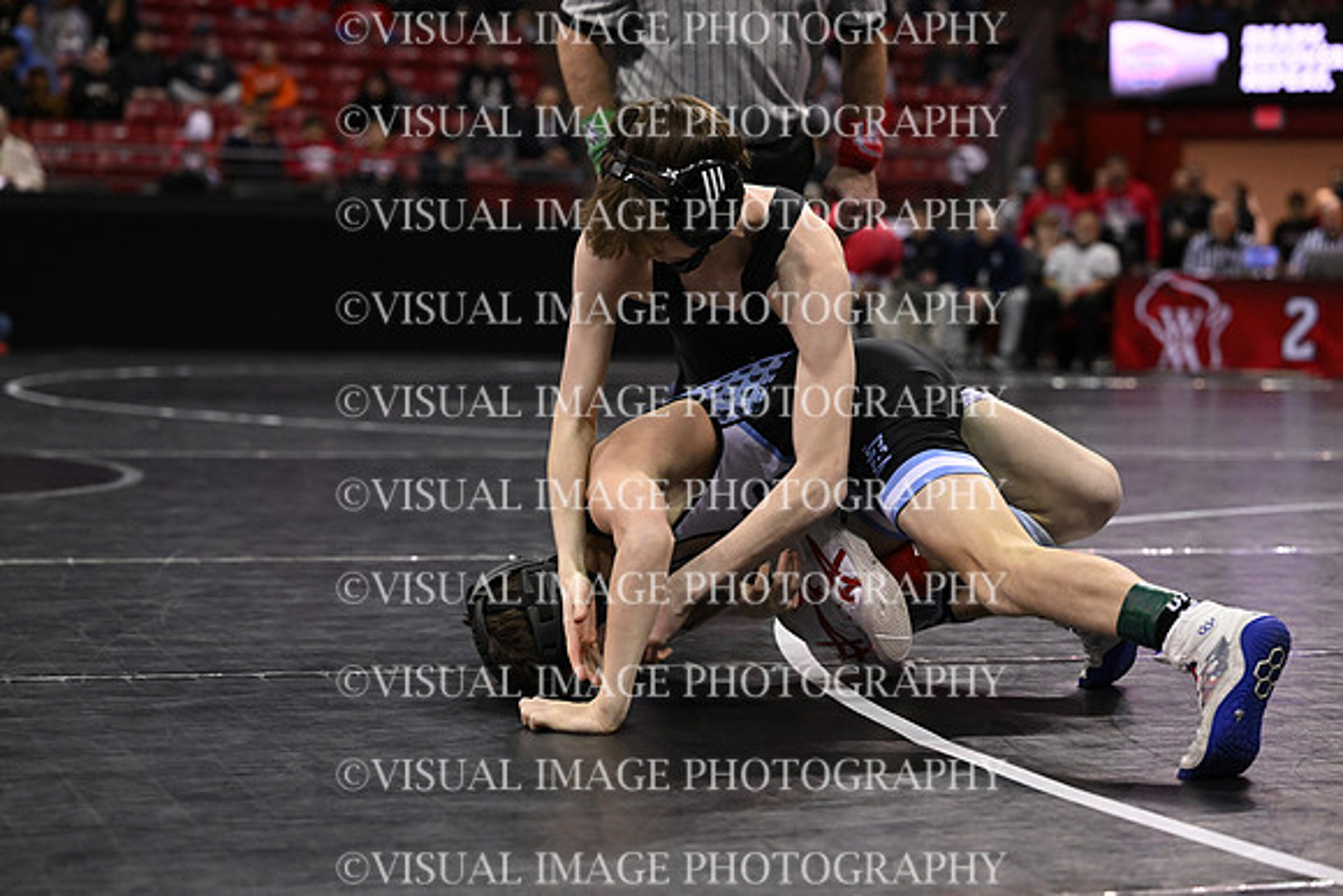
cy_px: 448
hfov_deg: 25.1
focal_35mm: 81
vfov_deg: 16.9
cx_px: 672
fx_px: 3022
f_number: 3.5
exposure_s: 1/1000
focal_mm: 81
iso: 4000
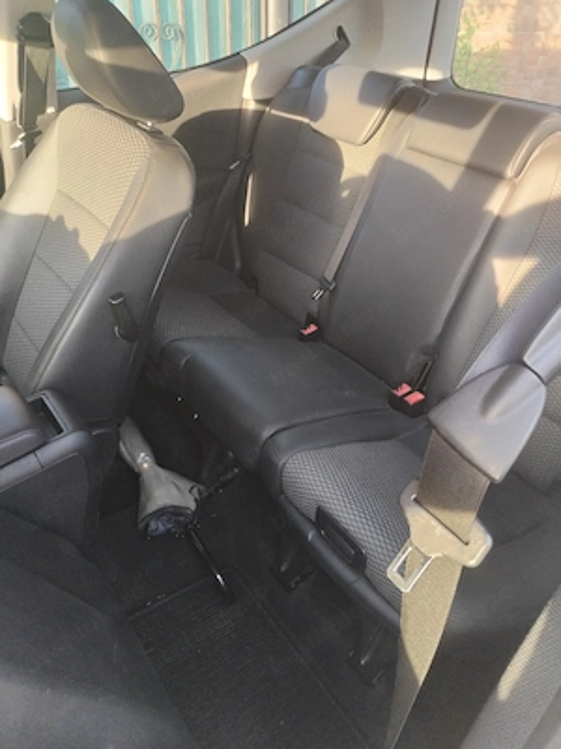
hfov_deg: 48.2
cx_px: 280
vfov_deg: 61.7
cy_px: 374
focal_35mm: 29
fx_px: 627
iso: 267
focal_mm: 4.75
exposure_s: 1/50
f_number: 1.8
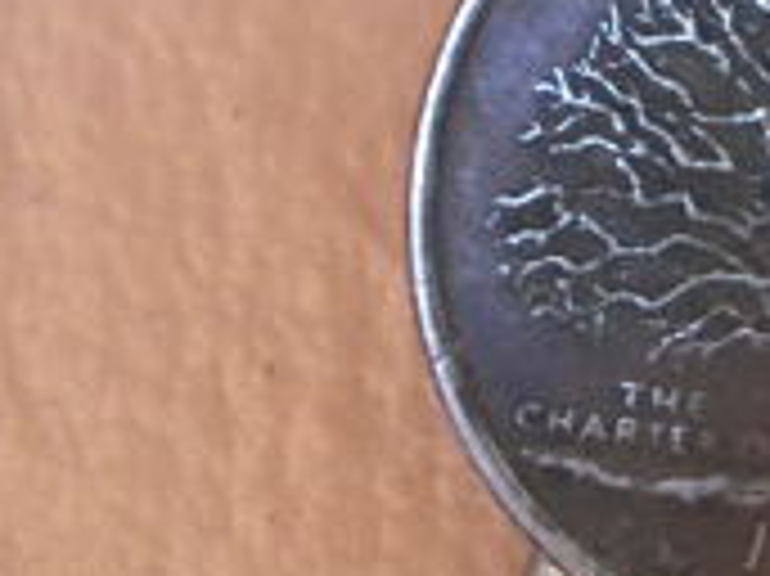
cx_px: 977
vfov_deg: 10.3
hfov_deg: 13.3
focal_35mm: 144
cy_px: 387
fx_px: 3201
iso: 400
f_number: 3.5
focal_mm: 7.4
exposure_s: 1/236
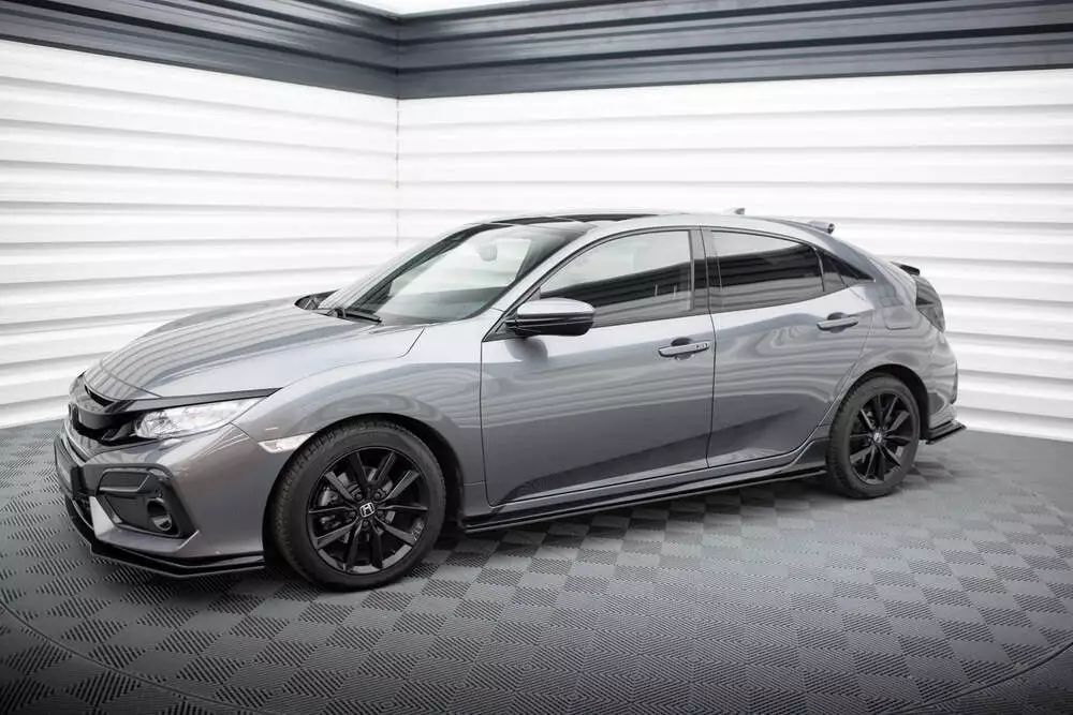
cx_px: 536
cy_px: 358
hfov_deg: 54.4
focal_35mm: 35
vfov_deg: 37.9
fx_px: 1043
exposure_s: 1/125
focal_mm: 35
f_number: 2.5
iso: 500
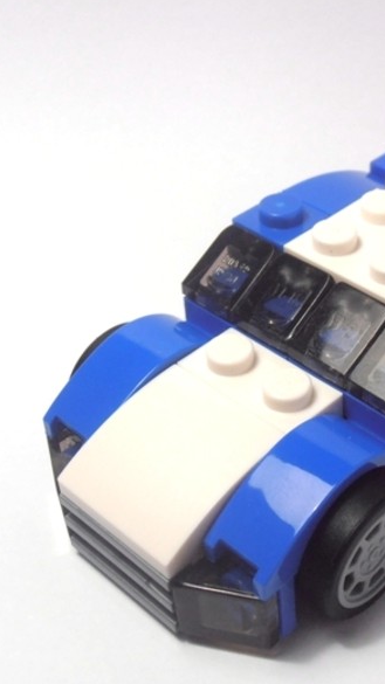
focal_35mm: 62
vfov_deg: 33.8
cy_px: 331
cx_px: 335
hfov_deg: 19.1
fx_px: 1125
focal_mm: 6.61
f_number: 3.9
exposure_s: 1/100
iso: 80
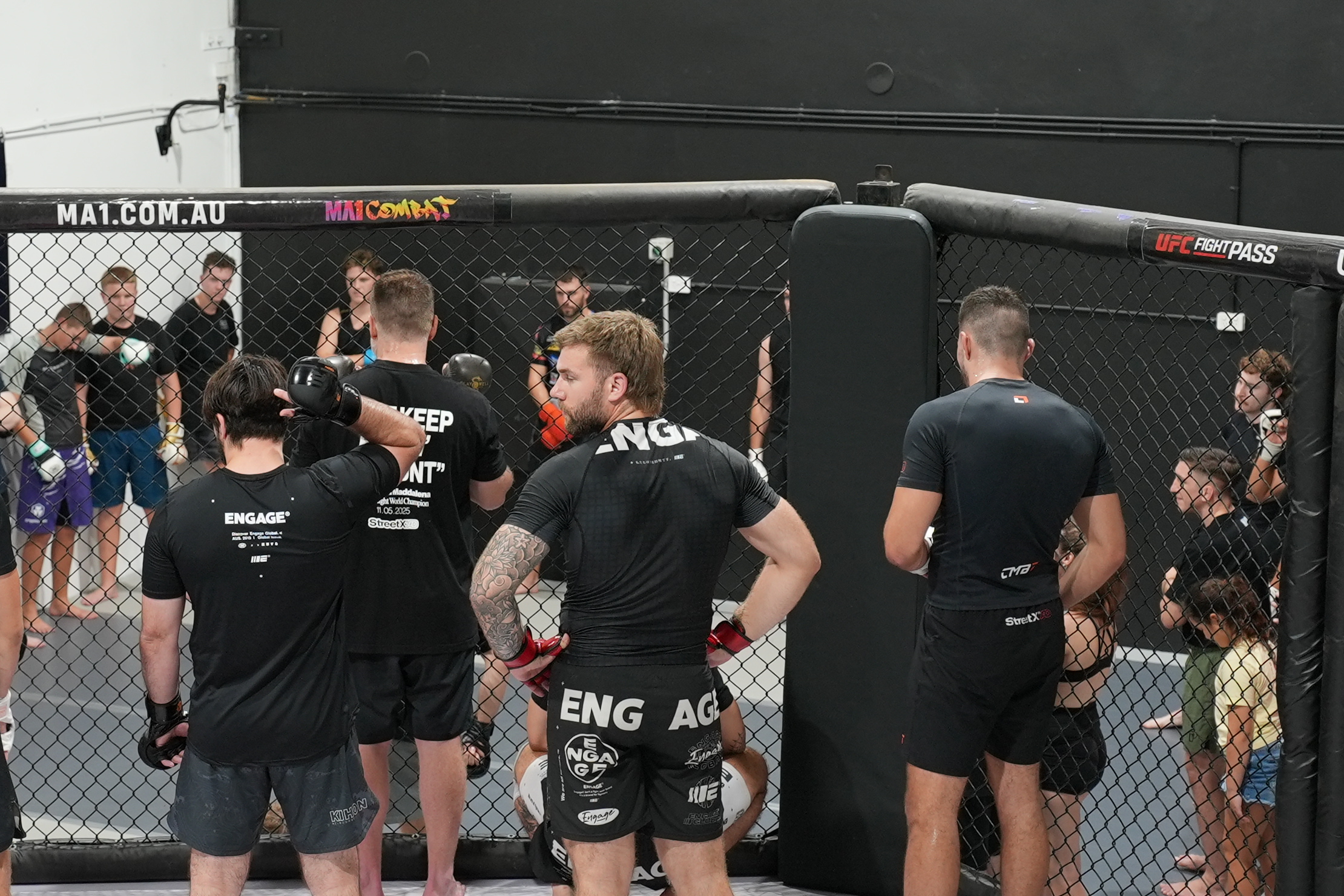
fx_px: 3210
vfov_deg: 15.9
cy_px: 418
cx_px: 329
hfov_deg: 23.4
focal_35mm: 86
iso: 1250
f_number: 4
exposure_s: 1/160
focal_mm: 45
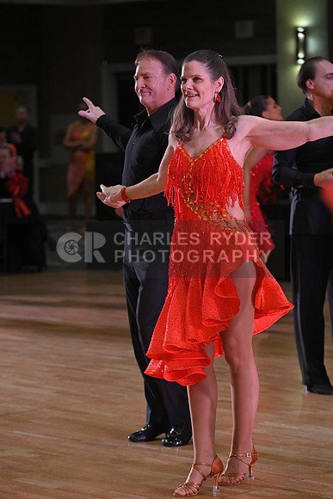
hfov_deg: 11.0
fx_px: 1733
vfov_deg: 16.4
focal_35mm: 125
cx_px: 166
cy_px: 250
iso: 2000
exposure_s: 1/320
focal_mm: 125
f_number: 5
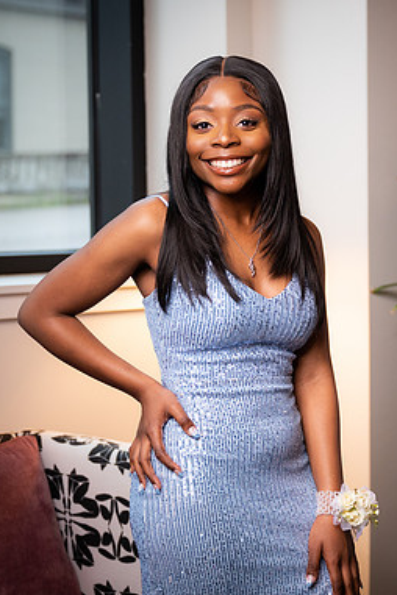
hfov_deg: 16.2
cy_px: 300
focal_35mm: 83
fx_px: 1373
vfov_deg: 24.5
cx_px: 358
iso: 1600
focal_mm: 53
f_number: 2.8
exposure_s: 1/250
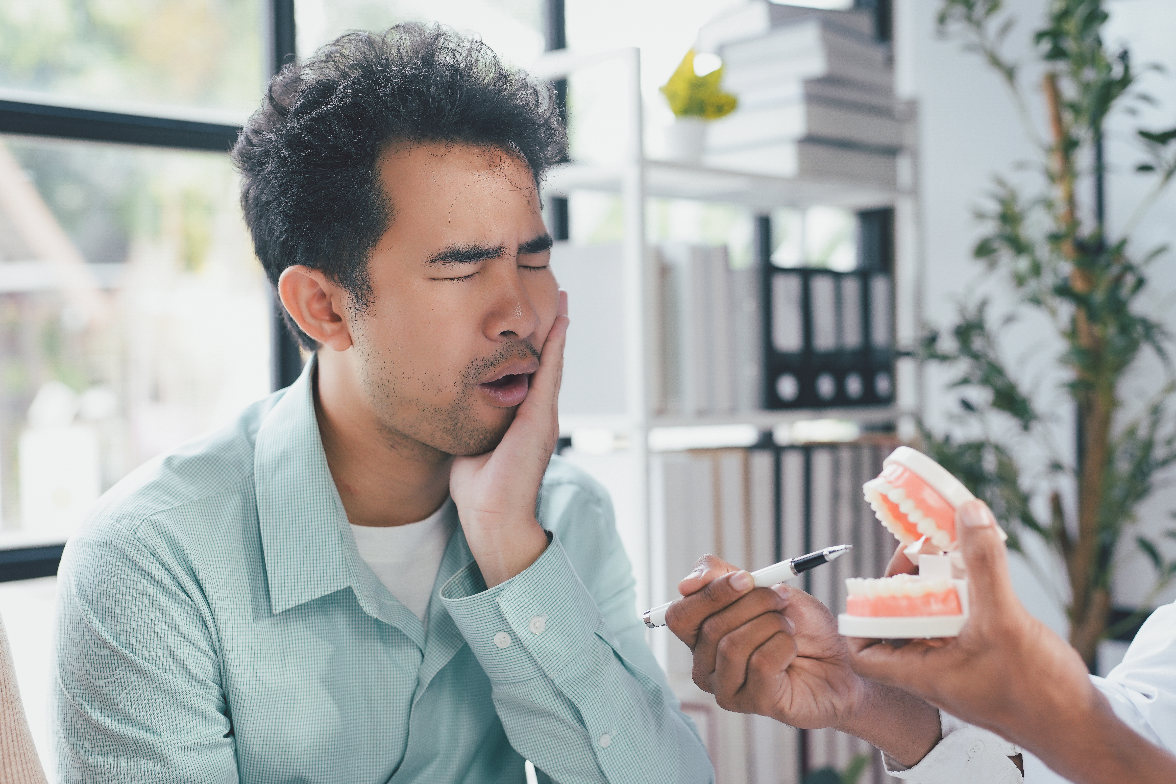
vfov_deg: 27.0
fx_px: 1633
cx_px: 588
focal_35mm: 50
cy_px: 392
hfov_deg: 39.6
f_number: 2.8
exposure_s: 1/250
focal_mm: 50
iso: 200
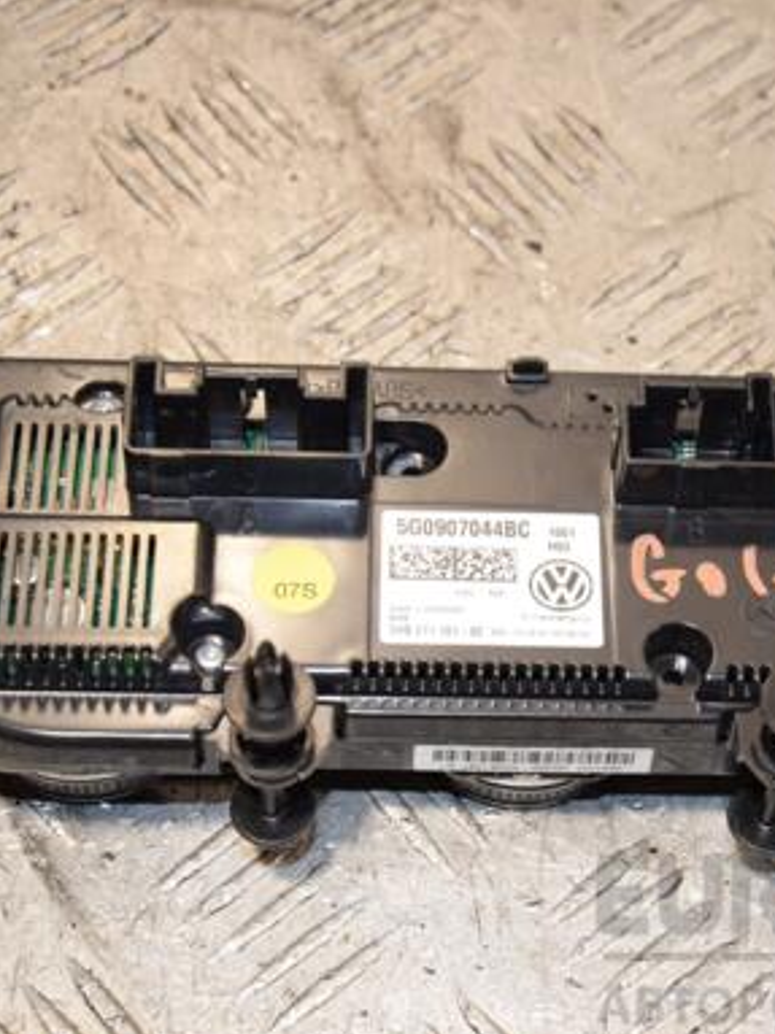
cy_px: 535
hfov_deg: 15.5
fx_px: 2837
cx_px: 545
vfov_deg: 20.7
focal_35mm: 95
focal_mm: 42
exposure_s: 1/200
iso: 800
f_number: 6.3
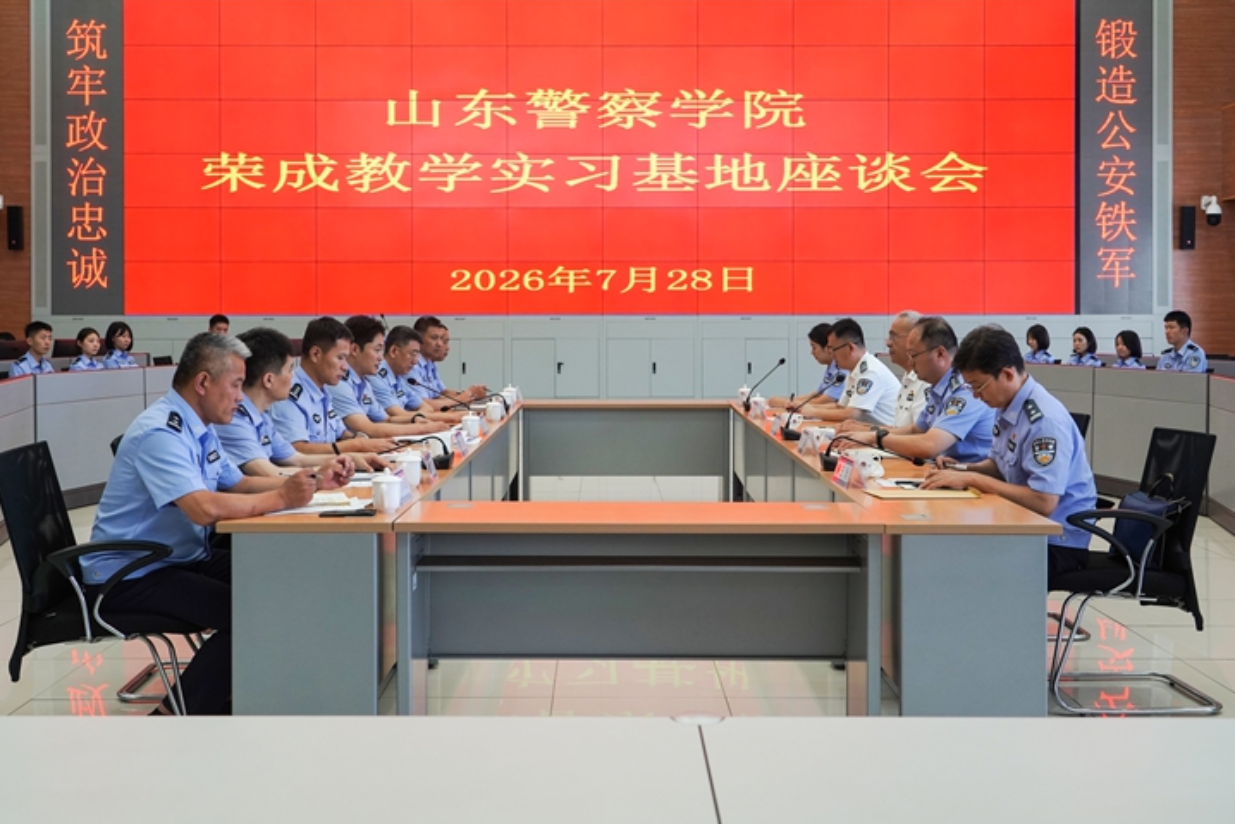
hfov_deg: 49.5
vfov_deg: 34.2
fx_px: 1338
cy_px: 367
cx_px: 597
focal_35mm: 39
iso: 1000
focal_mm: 35
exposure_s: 1/125
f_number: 5.6
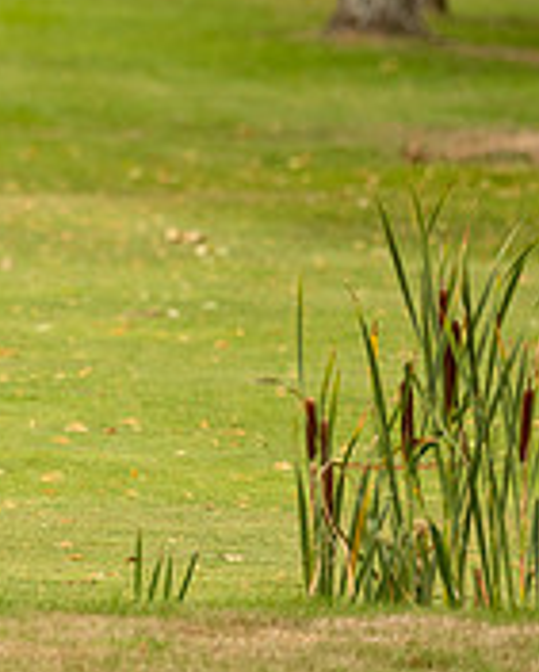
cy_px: 97
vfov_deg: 1.4
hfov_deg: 1.1
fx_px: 27733
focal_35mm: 1392
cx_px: -543
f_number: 4
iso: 400
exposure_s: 1/1250
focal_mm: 300
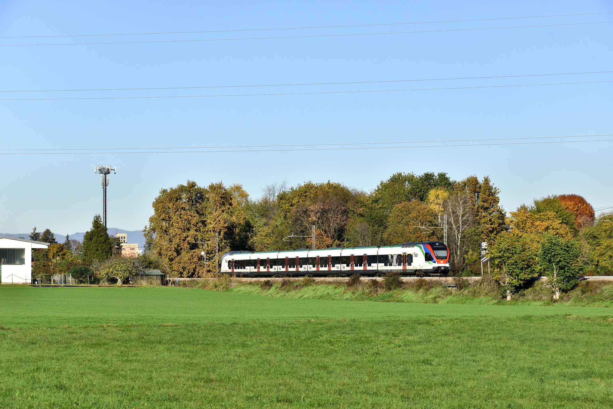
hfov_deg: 15.2
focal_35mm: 135
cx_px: 306
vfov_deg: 10.2
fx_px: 2299
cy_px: 204
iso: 200
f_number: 8
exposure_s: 1/500
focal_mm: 90
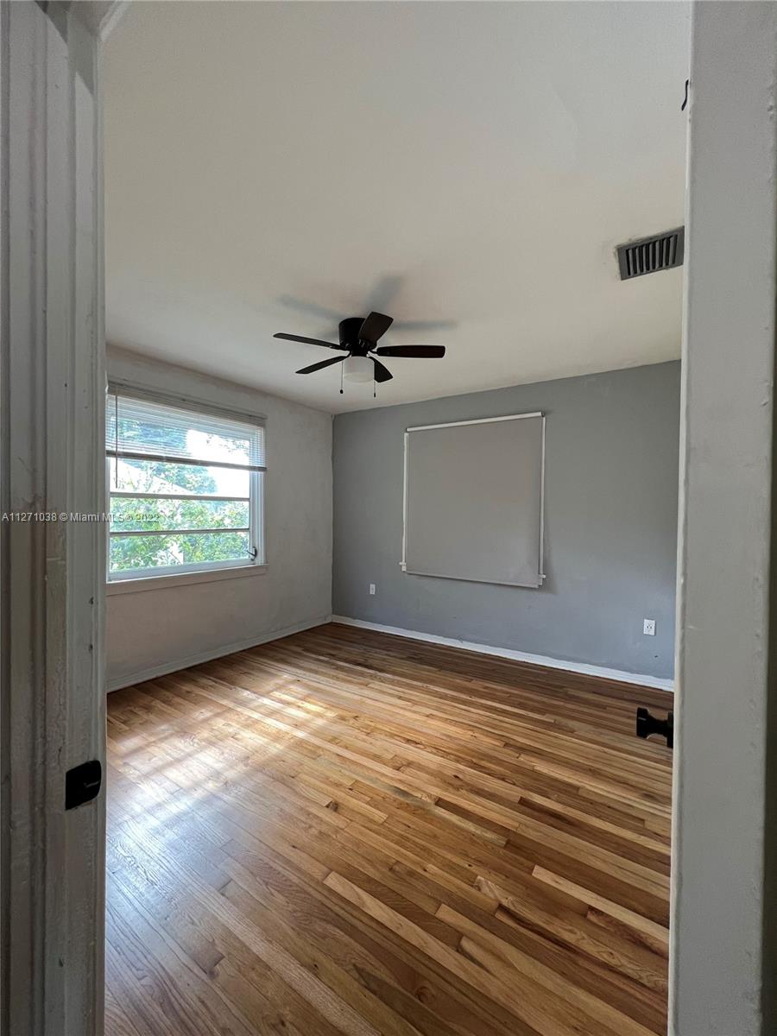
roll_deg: -1.0
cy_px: 518
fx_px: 389
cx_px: 388
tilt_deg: -1.1
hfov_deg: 89.9
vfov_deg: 106.2
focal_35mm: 13
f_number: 1.8
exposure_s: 1/122
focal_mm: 1.57
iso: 125
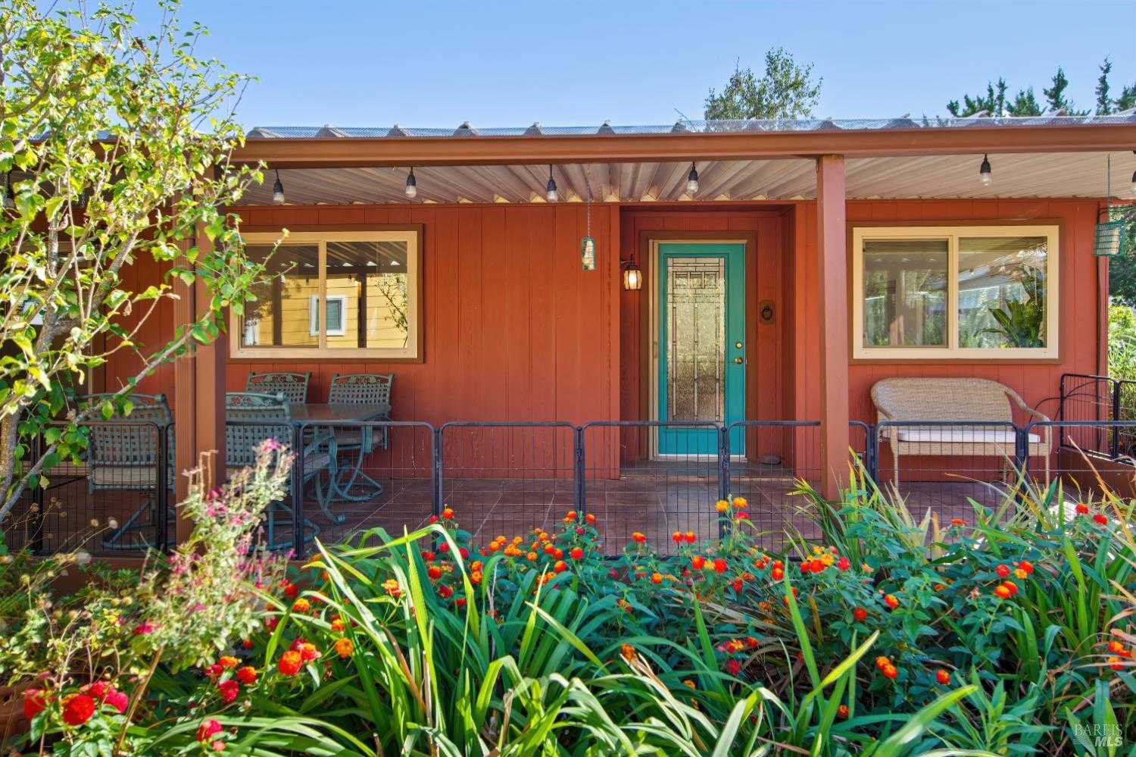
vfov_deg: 59.5
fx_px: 662
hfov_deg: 81.2
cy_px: 378
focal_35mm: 21
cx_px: 568
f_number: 5
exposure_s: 1/100
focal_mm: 14
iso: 100
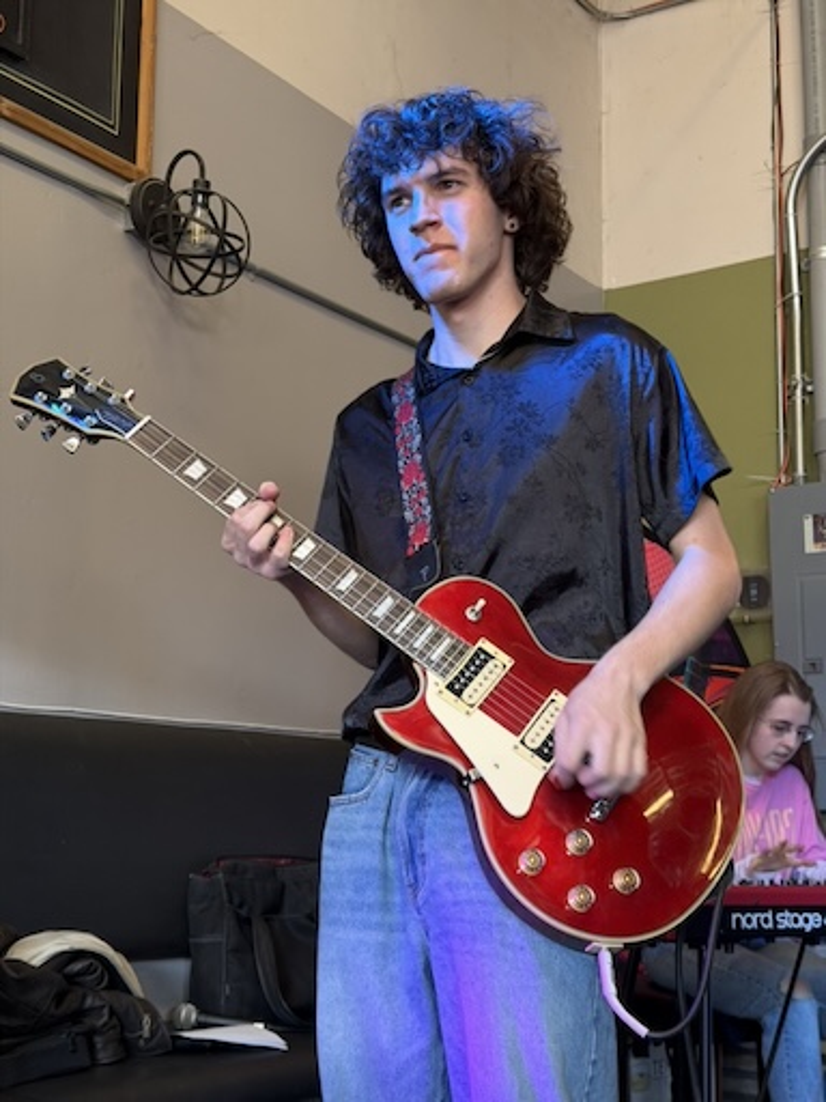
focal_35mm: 48
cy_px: 551
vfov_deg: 39.7
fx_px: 1527
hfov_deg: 30.3
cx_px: 413
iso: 160
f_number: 1.78
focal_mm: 6.76
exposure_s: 1/60
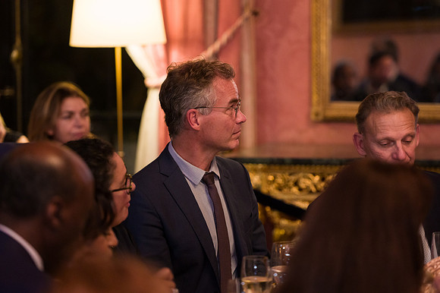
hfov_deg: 13.2
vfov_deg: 8.8
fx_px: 1896
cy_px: 147
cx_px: 220
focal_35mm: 155
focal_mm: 155
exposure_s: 1/200
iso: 3200
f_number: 3.2
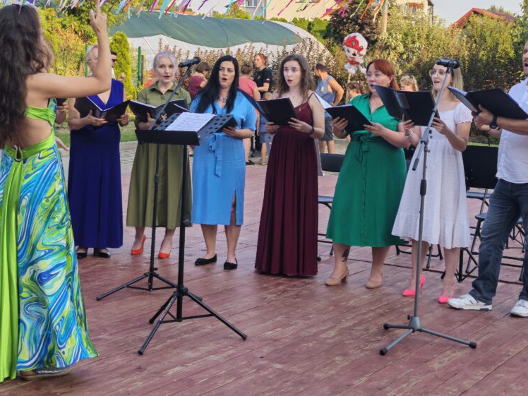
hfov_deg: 30.6
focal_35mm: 63
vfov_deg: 23.2
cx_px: 324
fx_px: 961
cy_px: 146
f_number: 1.6
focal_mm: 6.55
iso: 50
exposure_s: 1/670
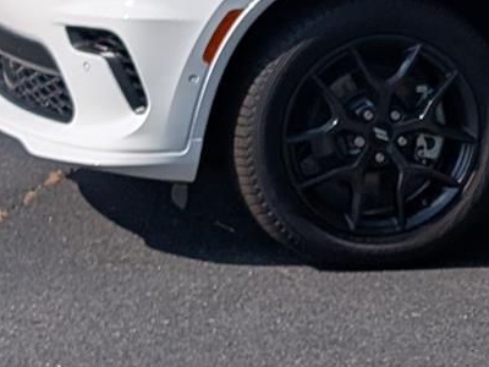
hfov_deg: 9.7
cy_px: -71
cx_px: 796
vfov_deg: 7.5
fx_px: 2769
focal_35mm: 196
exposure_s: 1/2000
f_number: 1.68
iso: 21
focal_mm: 6.9
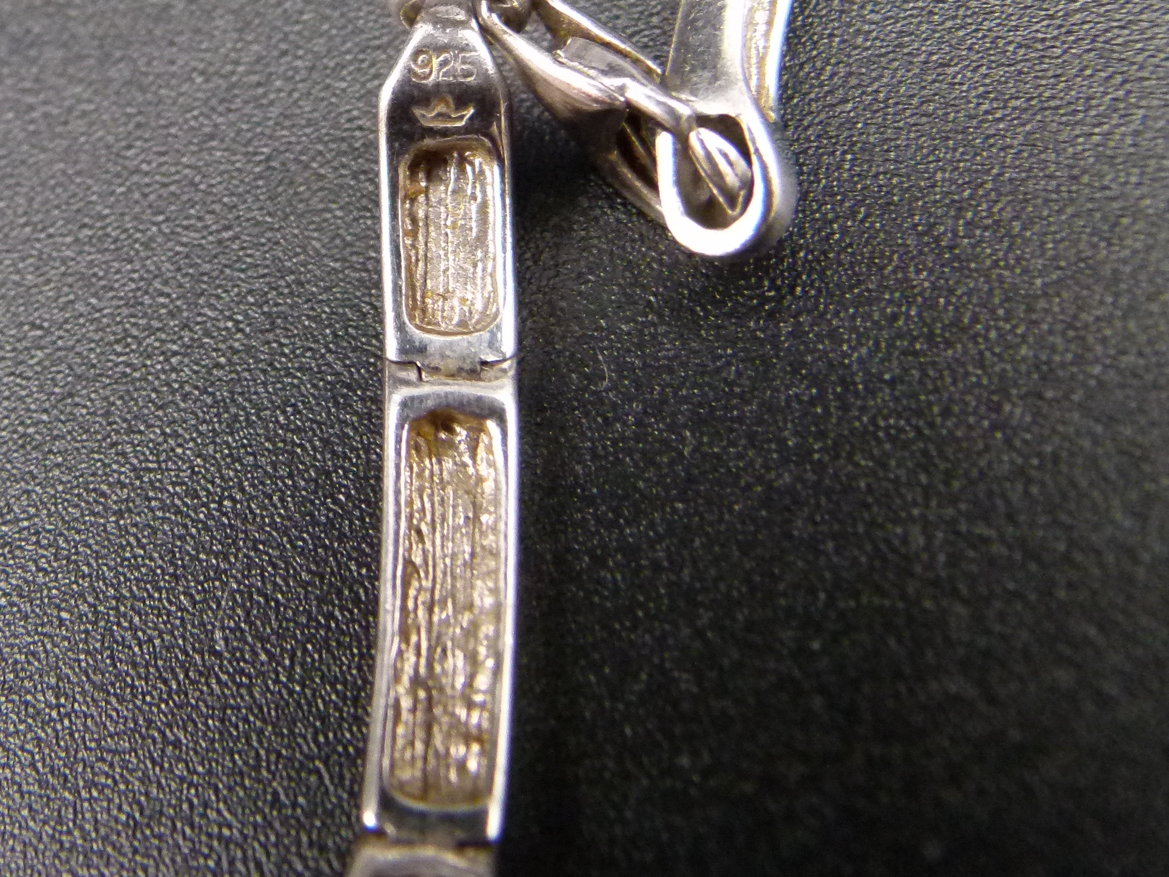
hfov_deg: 29.6
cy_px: 116
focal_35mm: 63
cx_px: 138
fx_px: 2128
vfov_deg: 22.8
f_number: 3.1
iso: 400
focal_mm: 6.3
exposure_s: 1/60
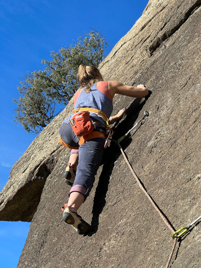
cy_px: 134
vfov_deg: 25.3
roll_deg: -1.3
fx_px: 596
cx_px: 100
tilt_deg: +33.1
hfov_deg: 19.1
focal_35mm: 77
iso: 32
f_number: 2.8
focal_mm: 9
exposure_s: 1/479
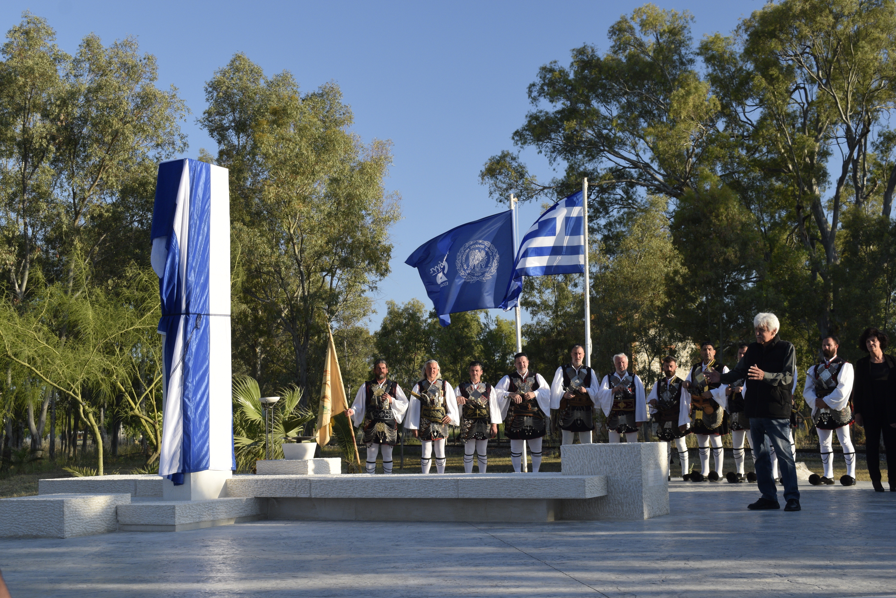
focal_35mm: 51
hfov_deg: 38.9
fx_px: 1269
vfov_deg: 26.5
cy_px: 299
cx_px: 448
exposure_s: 1/250
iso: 400
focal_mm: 34
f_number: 8
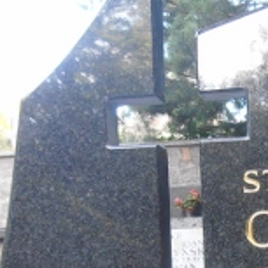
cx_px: 243
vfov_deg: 18.8
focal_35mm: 89
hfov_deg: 19.1
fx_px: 780
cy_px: 284
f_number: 3
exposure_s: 1/30
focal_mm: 4.2
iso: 100
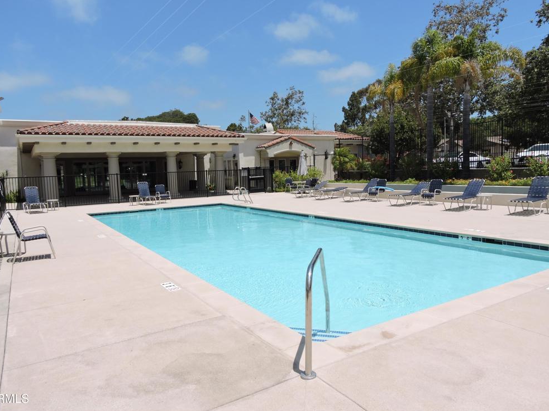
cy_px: 204
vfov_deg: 54.9
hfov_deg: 69.4
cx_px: 272
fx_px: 396
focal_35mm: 25
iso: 100
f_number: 3.8
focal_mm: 4.3
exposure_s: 1/1250
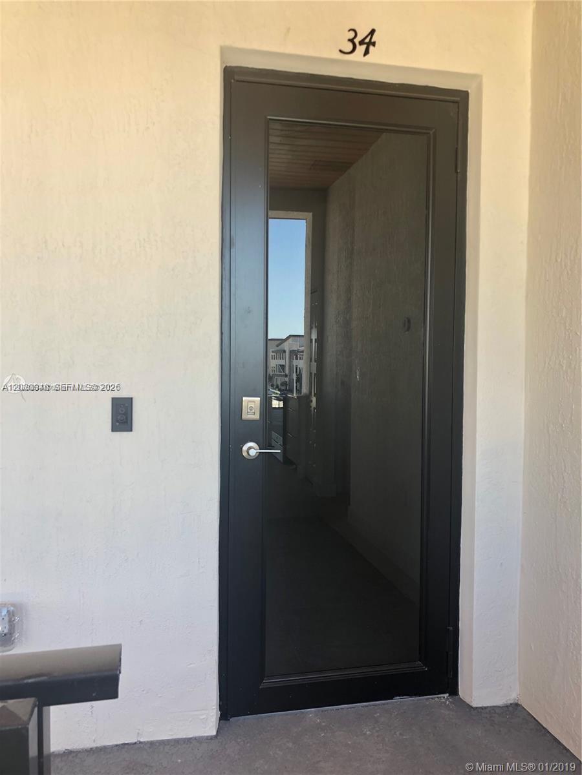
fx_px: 628
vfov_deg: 63.4
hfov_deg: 49.7
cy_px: 388
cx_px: 291
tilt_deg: -2.1
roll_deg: +0.0
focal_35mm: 28
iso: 50
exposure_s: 1/120
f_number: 1.8
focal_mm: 4
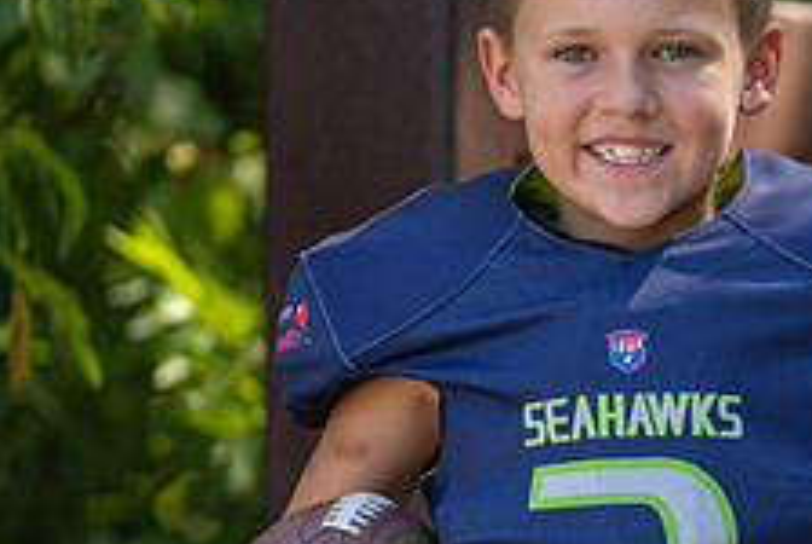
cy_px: 355
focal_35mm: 416
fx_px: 9395
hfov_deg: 4.9
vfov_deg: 3.3
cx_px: 739
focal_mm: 147
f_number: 2.8
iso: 100
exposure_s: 1/320
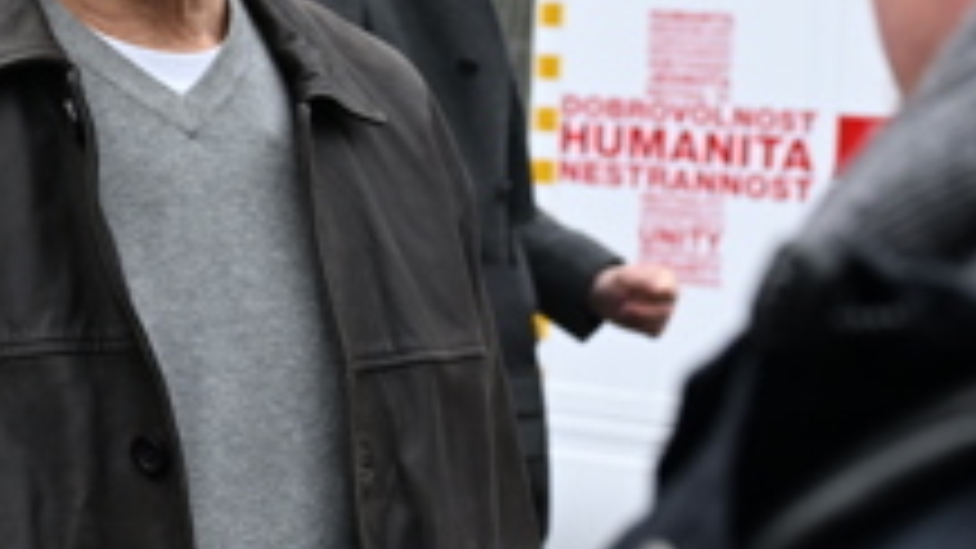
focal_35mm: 120
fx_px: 3105
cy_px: 158
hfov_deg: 17.7
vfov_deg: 10.1
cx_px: 157
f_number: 4.5
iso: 1250
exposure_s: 1/1600
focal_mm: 36
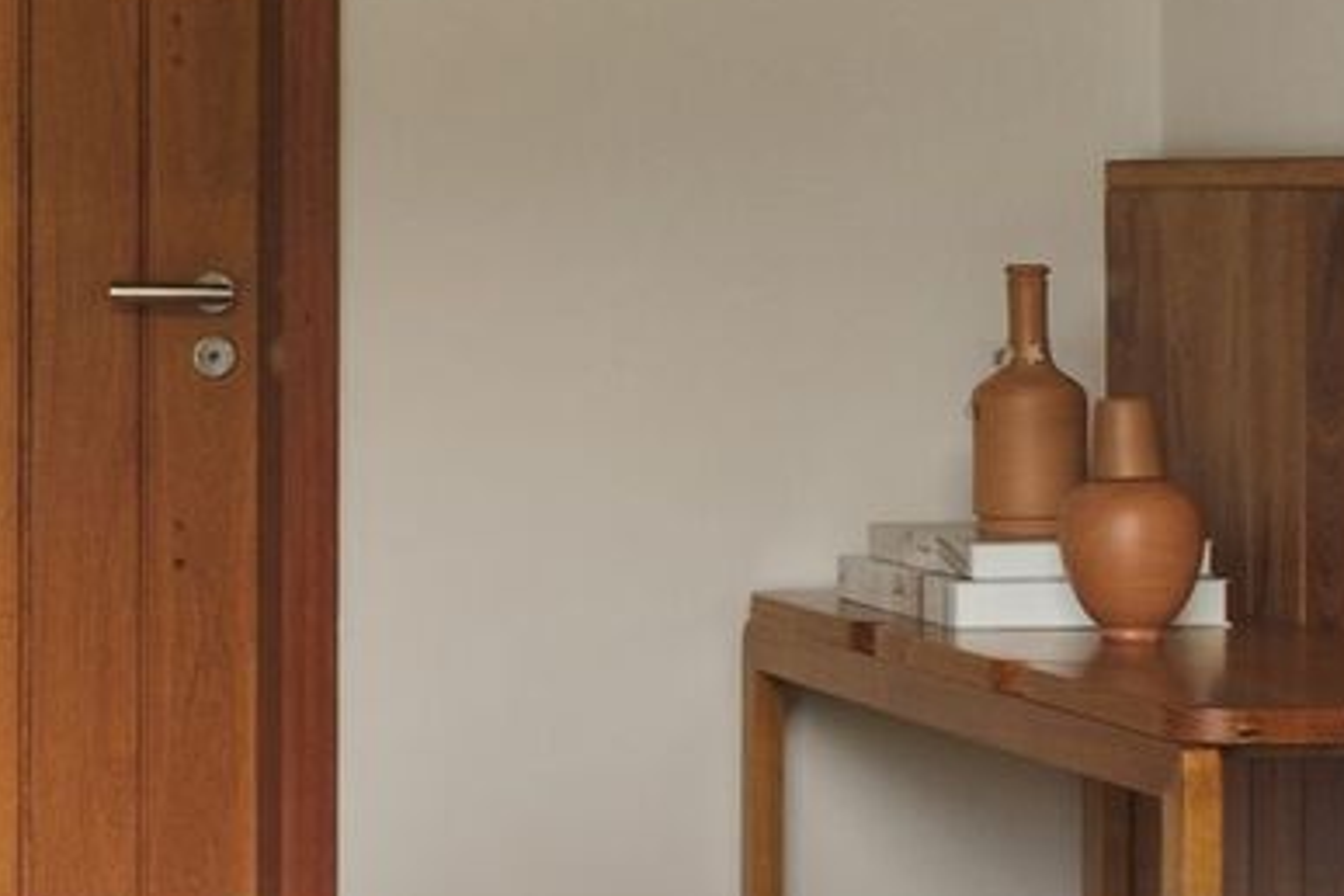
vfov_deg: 11.0
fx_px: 4629
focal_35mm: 124
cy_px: 40
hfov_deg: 14.9
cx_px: -861
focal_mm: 16
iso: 320
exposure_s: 1/30
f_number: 4.5
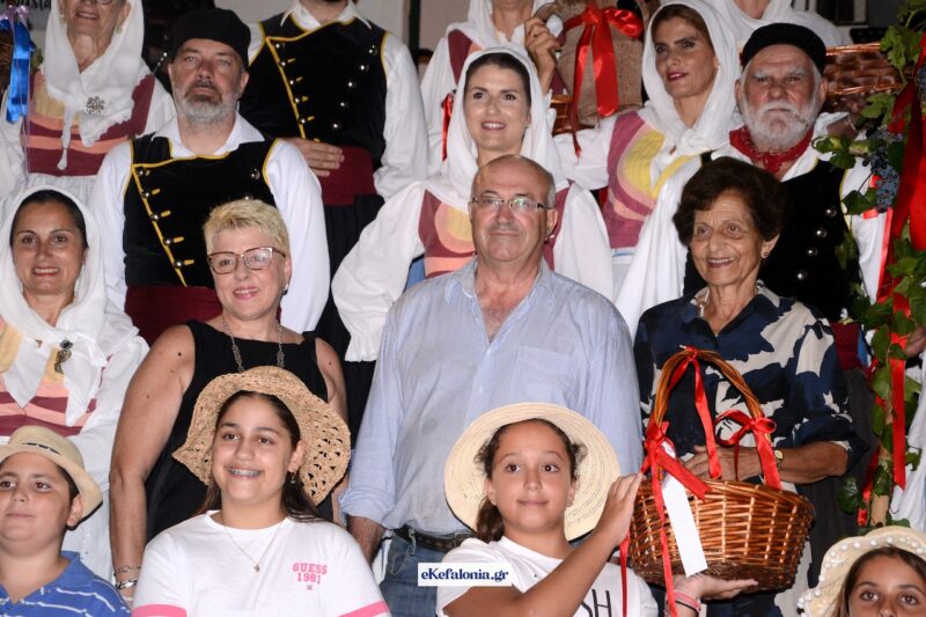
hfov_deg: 20.6
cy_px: 308
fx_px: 2546
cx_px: 463
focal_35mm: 99
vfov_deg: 13.8
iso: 1600
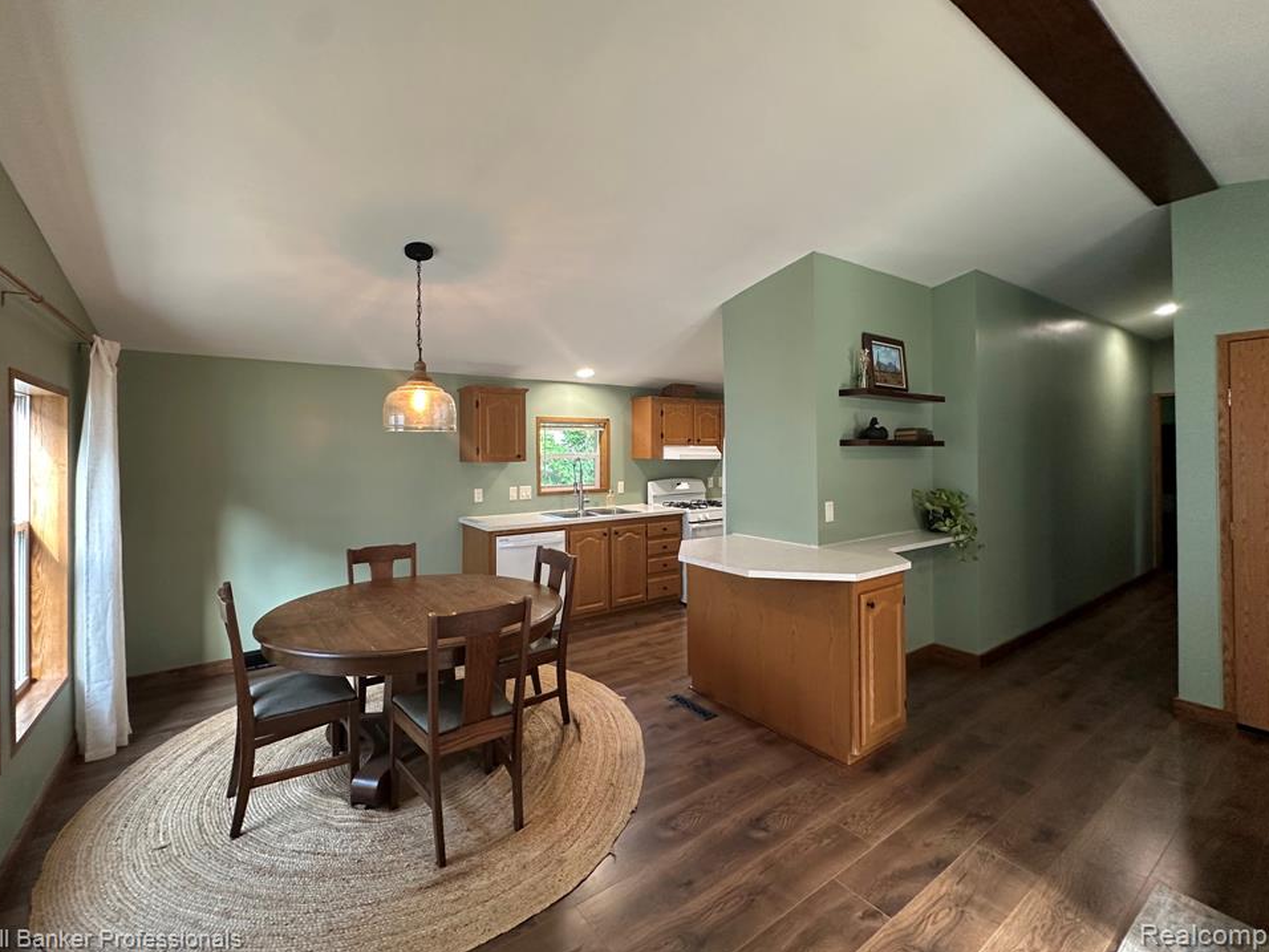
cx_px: 595
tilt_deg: +0.2
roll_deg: -0.3
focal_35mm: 15
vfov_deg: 81.7
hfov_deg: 98.0
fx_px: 550
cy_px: 446
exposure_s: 1/60
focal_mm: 2.22
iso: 250
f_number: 2.2
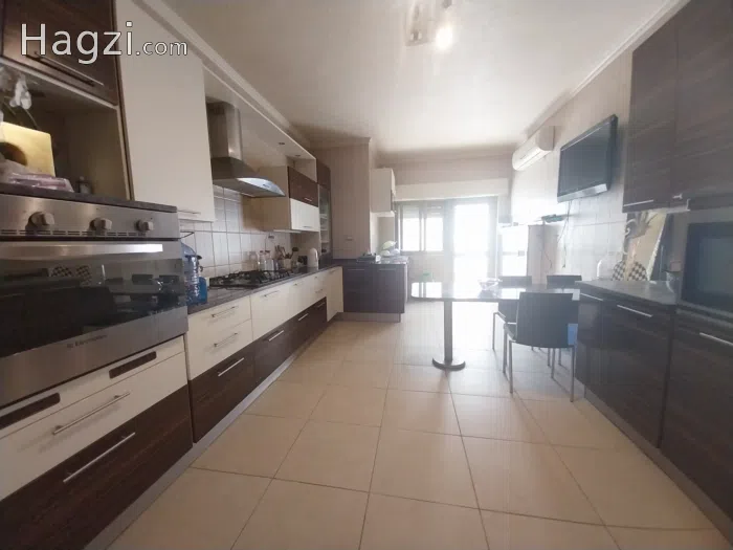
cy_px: 275
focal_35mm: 13
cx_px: 366
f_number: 2.2
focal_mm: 1.3
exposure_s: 1/33
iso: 200
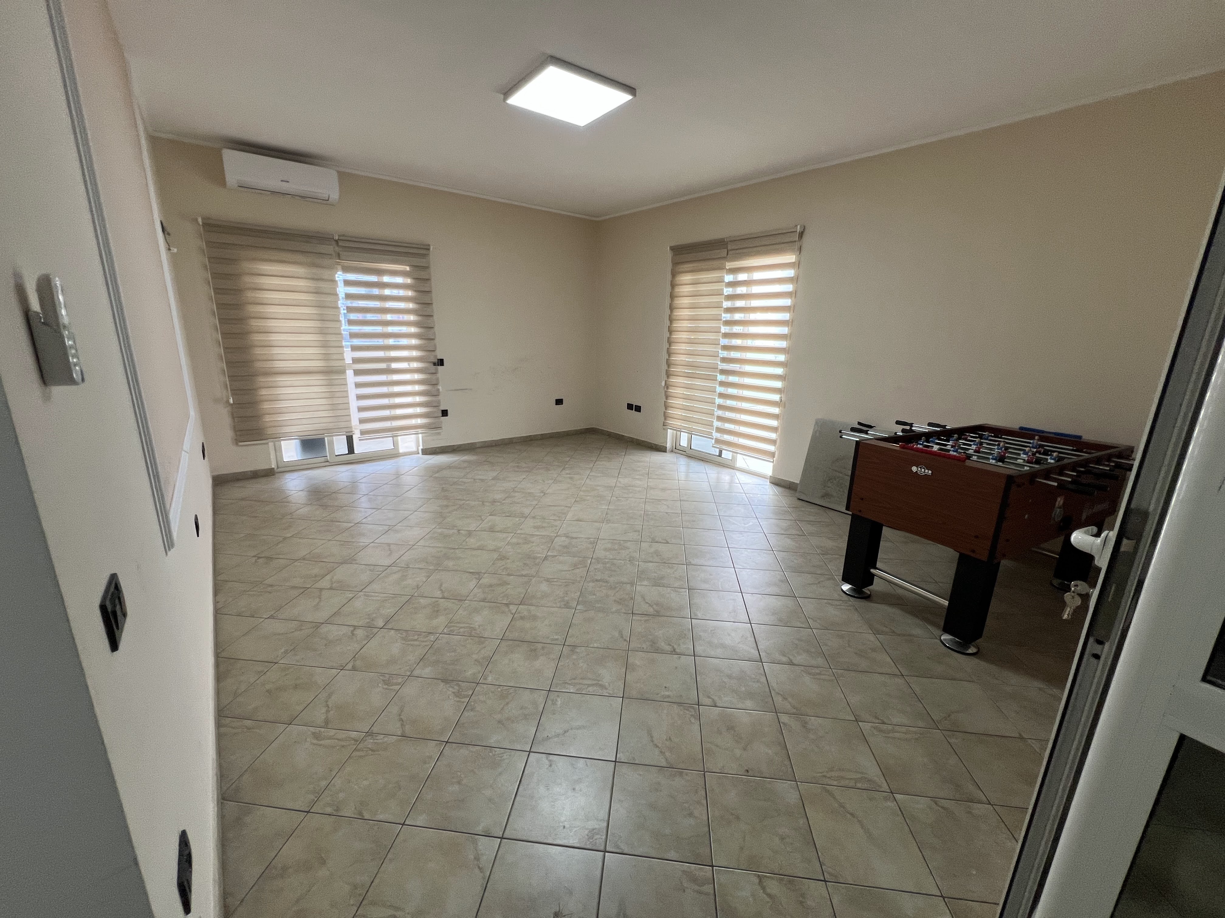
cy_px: 459
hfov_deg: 106.2
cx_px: 612
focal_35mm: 13
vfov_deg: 89.9
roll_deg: -2.2
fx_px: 460
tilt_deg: -14.1
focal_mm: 1.57
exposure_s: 1/100
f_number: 1.8
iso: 80
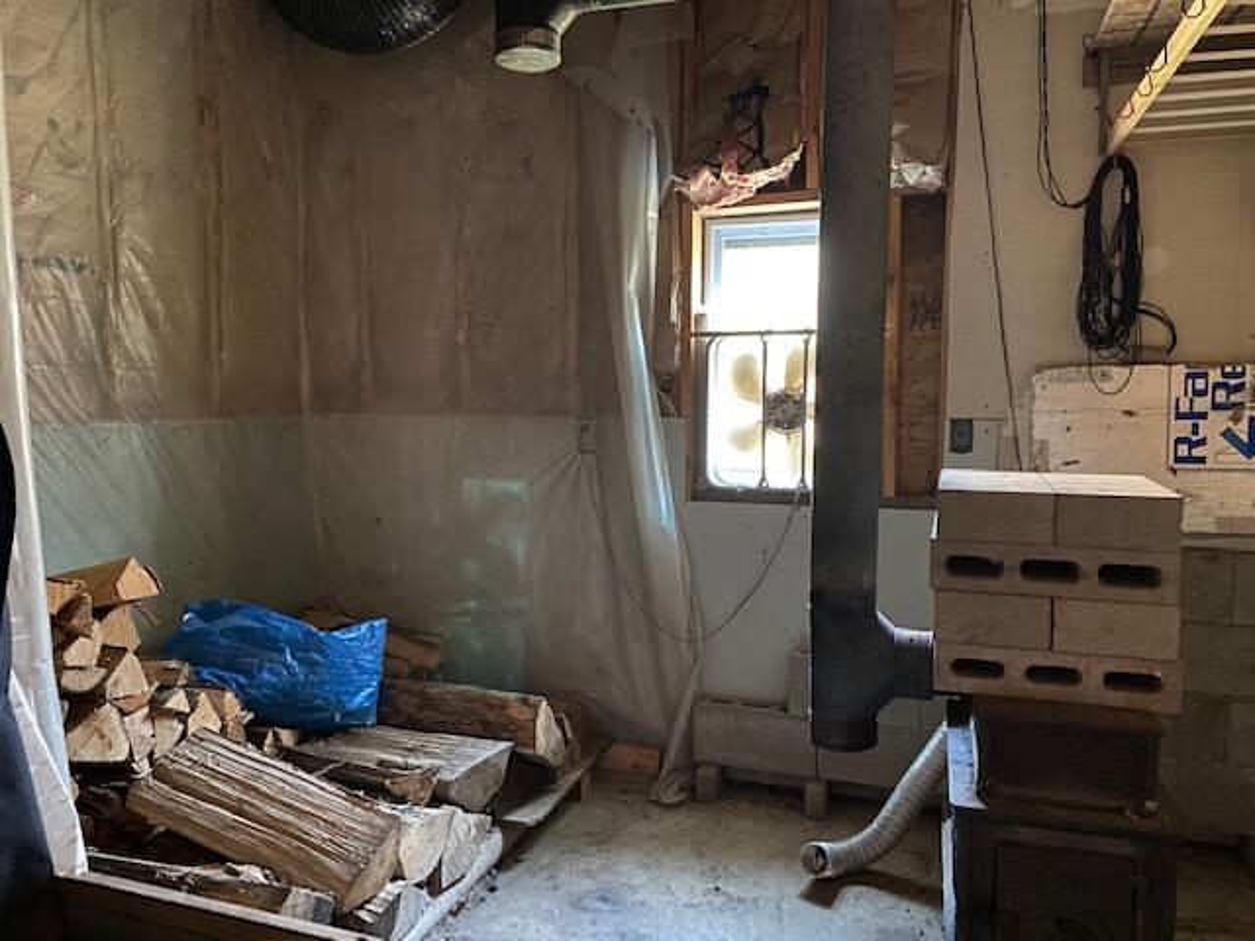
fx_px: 943
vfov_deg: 53.1
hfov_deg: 67.3
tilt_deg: -6.2
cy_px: 470
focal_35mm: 26
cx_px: 628
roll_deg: +0.6
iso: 500
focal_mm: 4.25
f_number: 1.8
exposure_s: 1/9
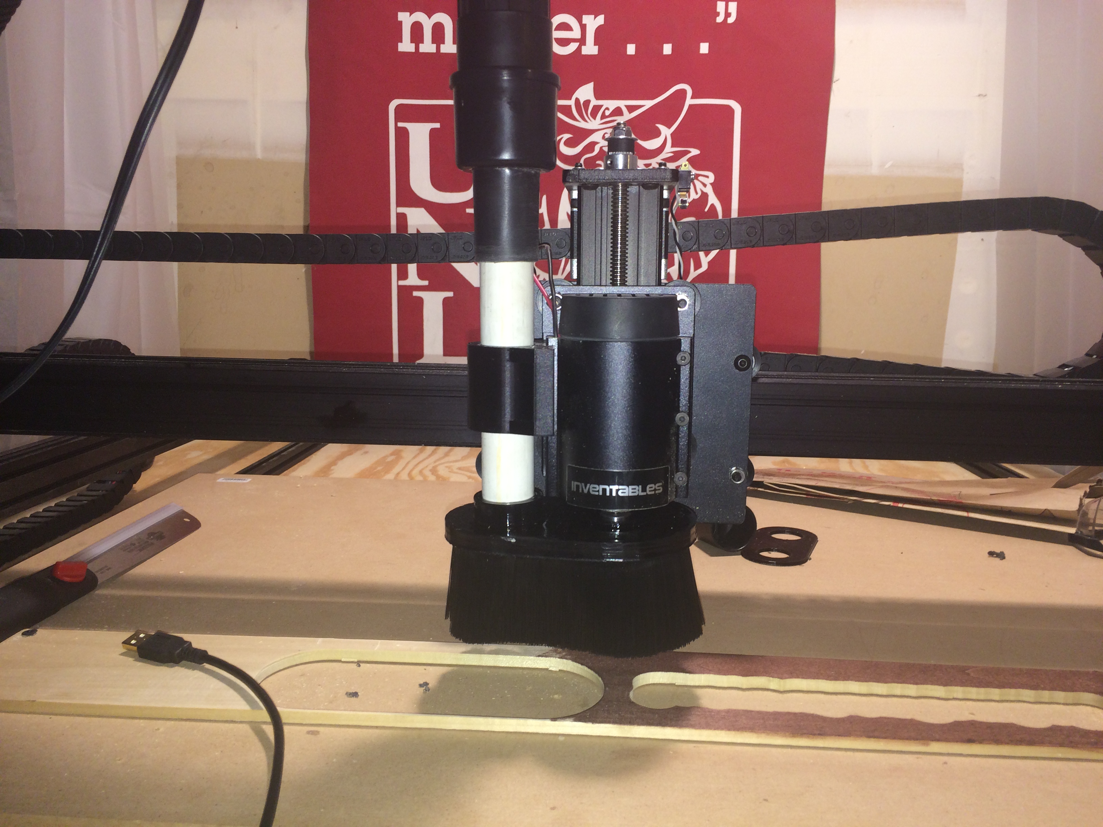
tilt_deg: -9.3
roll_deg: -1.2
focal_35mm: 29
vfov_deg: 48.2
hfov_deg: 61.7
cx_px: 552
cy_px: 414
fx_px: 924
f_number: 2.2
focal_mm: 4.15
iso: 50
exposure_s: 1/30
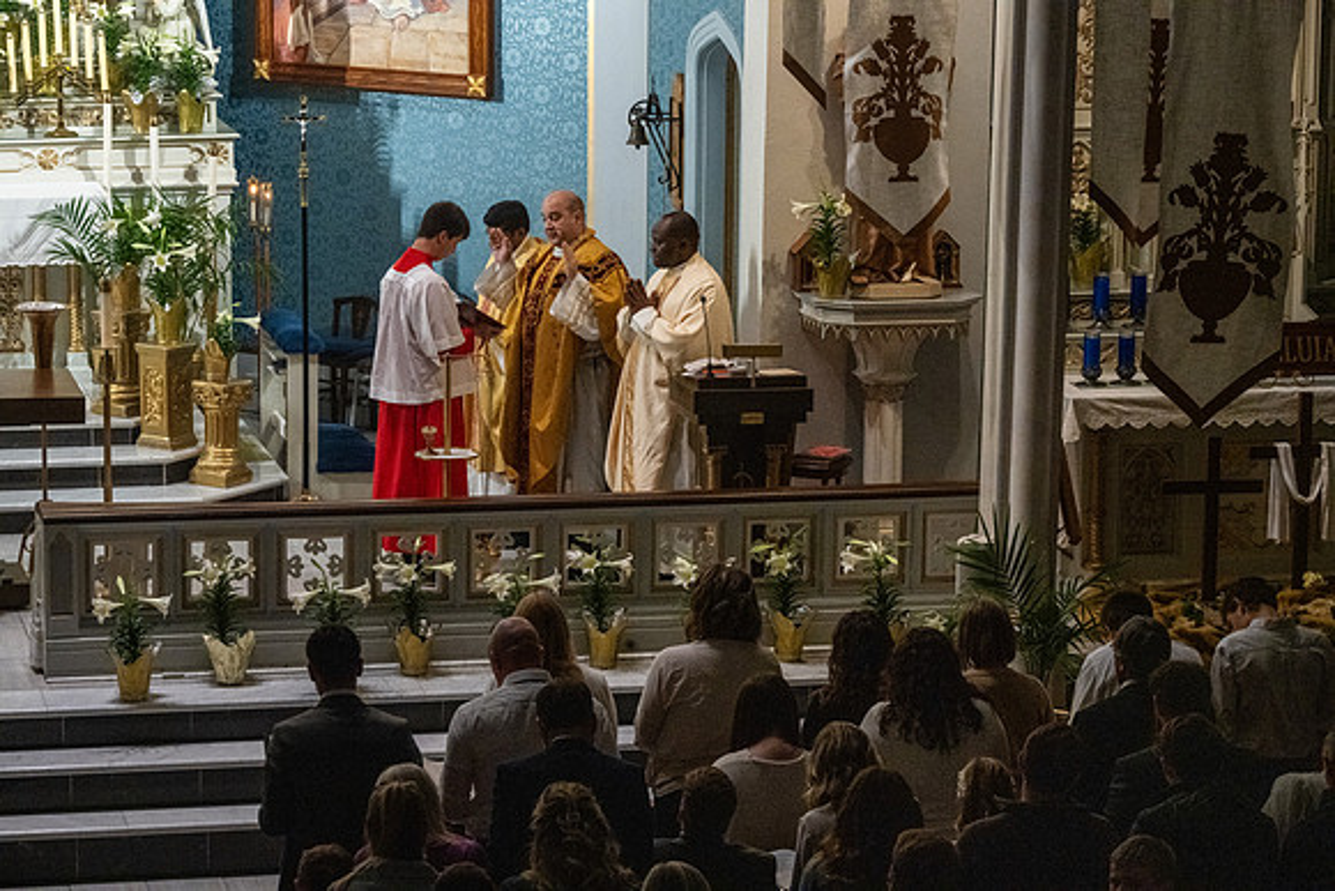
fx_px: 4451
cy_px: 446
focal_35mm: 120
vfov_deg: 11.4
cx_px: 668
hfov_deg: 17.1
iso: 5000
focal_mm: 120
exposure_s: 1/60
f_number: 11
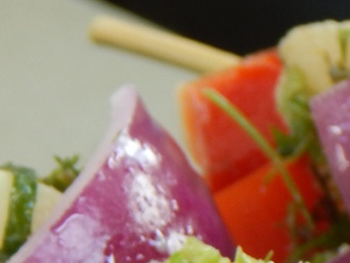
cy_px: 560
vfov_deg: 2.5
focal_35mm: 583
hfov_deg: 3.4
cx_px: 739
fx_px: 5895
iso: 125
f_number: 4.8
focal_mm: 23.4
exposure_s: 1/30
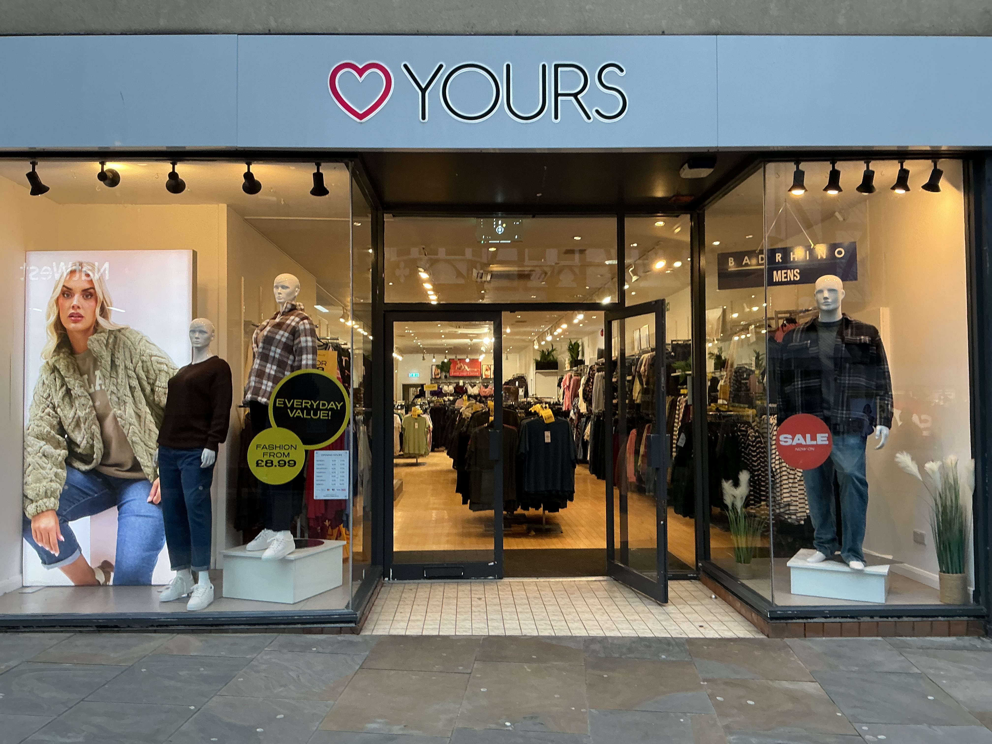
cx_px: 496
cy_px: 372
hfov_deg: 61.7
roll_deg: +0.5
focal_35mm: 29
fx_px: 831
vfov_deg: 48.2
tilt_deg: +1.0
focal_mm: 3
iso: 50
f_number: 1.8
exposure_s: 1/60
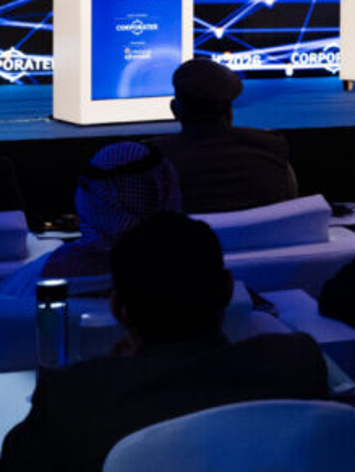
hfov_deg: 11.1
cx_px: 637
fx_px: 1705
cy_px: -64
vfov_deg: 15.3
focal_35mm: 125
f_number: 7.1
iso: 1600
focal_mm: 37
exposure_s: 1/100
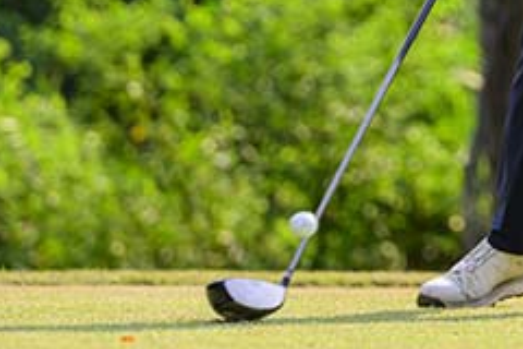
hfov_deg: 4.1
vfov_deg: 2.7
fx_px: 7249
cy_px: -257
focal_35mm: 499
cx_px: 615
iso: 320
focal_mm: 125
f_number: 2.8
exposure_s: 1/4000
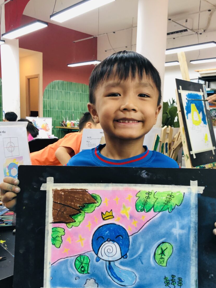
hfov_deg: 41.7
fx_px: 283
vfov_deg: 53.8
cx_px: 118
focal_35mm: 34
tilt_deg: -7.9
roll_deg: -1.2
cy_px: 164
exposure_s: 1/30
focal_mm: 4
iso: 25
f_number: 1.8
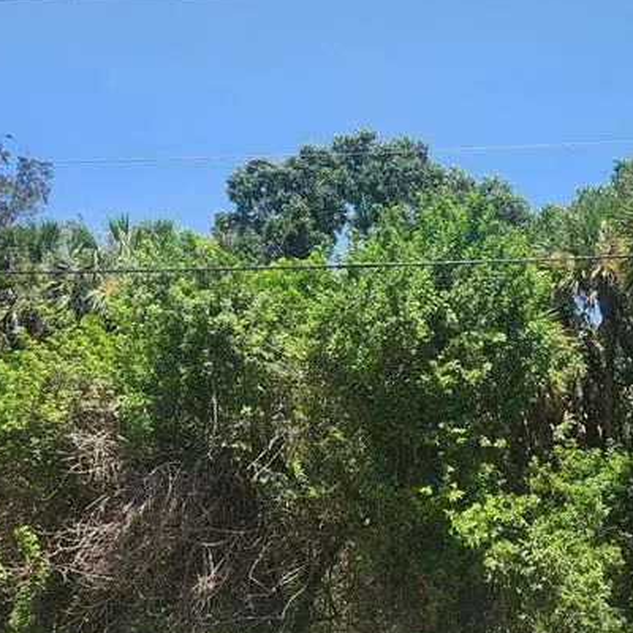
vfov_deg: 32.6
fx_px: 1076
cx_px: 486
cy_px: 397
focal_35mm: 52
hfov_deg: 32.1
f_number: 1.8
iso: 20
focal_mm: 5.4
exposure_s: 1/976
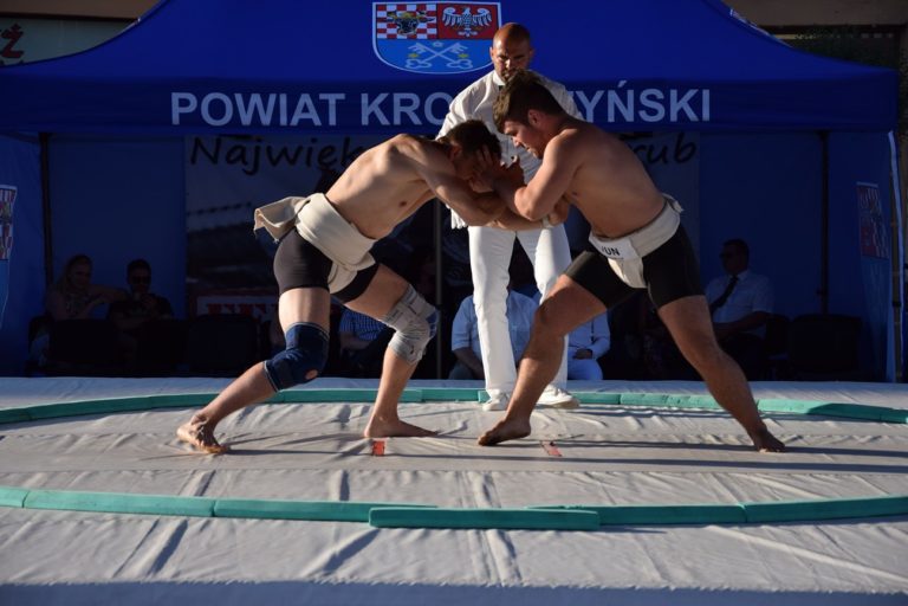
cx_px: 454
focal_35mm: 112
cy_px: 303
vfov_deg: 12.2
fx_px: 2837
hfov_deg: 18.2
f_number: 5.3
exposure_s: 1/1250
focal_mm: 75
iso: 400
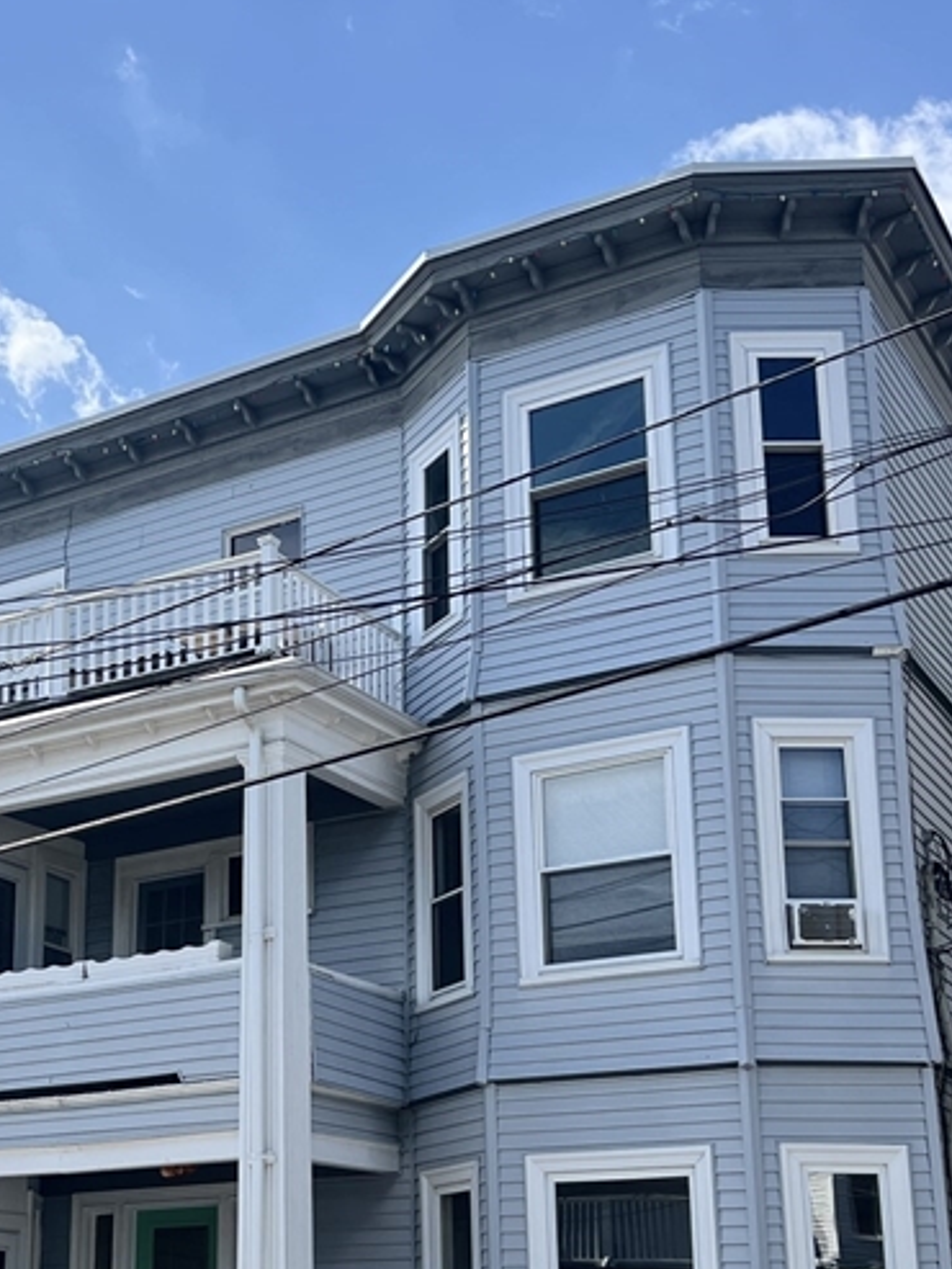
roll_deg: -0.8
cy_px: 885
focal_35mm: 54
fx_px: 1979
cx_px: 232
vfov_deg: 35.1
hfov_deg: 26.7
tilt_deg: +14.7
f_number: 1.5
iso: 50
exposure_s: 1/3571
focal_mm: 5.7
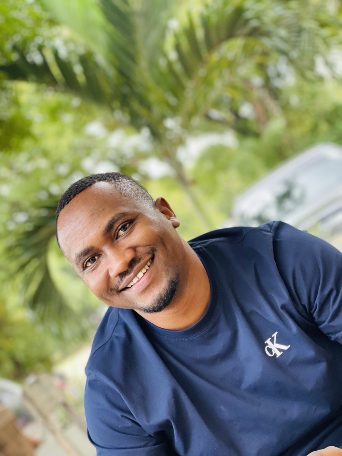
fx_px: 843
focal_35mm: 64
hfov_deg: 22.9
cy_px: 228
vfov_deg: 30.3
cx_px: 171
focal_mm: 7.5
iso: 125
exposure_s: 1/121
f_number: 2.2
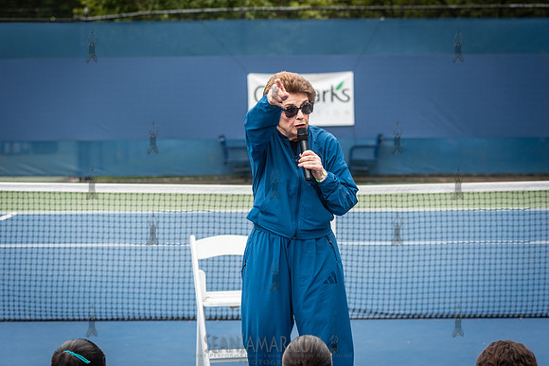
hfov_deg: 18.2
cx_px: 274
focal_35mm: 112
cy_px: 183
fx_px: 1715
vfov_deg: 12.2
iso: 200
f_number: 4.5
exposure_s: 1/250
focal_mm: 105
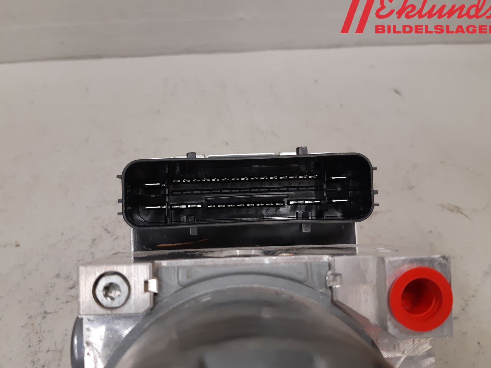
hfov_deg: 63.4
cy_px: 188
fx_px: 397
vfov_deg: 49.7
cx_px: 235
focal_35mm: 28
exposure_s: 1/50
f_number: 1.7
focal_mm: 3.93
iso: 160
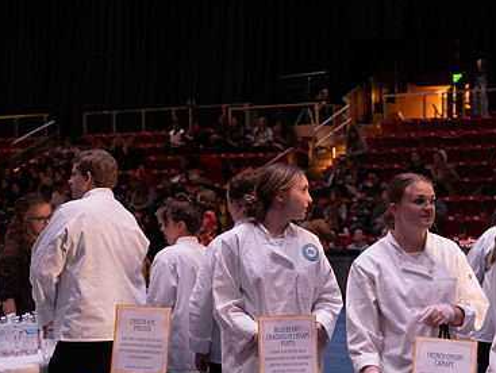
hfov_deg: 23.6
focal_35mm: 82
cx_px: 376
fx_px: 1176
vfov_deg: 18.0
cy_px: 257
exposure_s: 1/200
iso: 1250
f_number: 4
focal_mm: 54
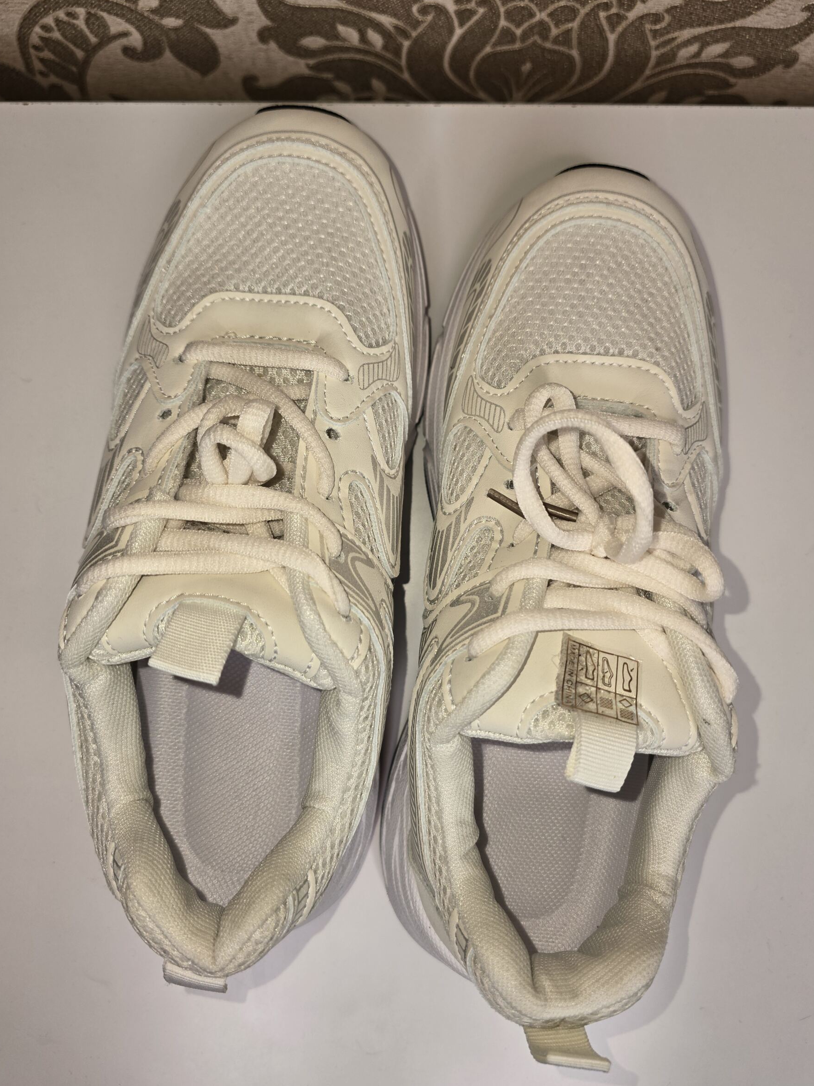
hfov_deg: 54.9
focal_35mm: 25
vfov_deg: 69.4
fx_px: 784
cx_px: 422
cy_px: 530
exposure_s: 1/100
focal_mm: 6.3
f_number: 1.7
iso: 12
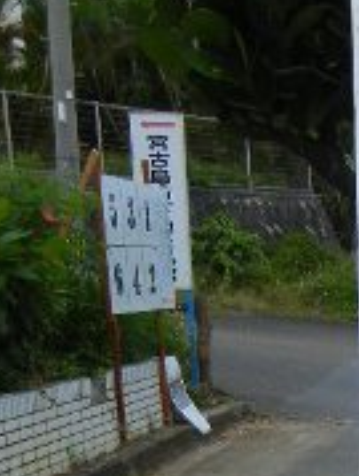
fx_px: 1474
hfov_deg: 13.1
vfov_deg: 16.8
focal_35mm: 107
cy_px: 686
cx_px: 532
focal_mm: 5.4
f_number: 7
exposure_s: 1/363
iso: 160
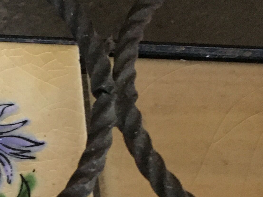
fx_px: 805
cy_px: 244
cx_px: -77
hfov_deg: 17.4
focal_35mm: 106
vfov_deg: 13.5
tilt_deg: -63.2
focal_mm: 4.15
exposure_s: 1/17
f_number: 2.2
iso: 400
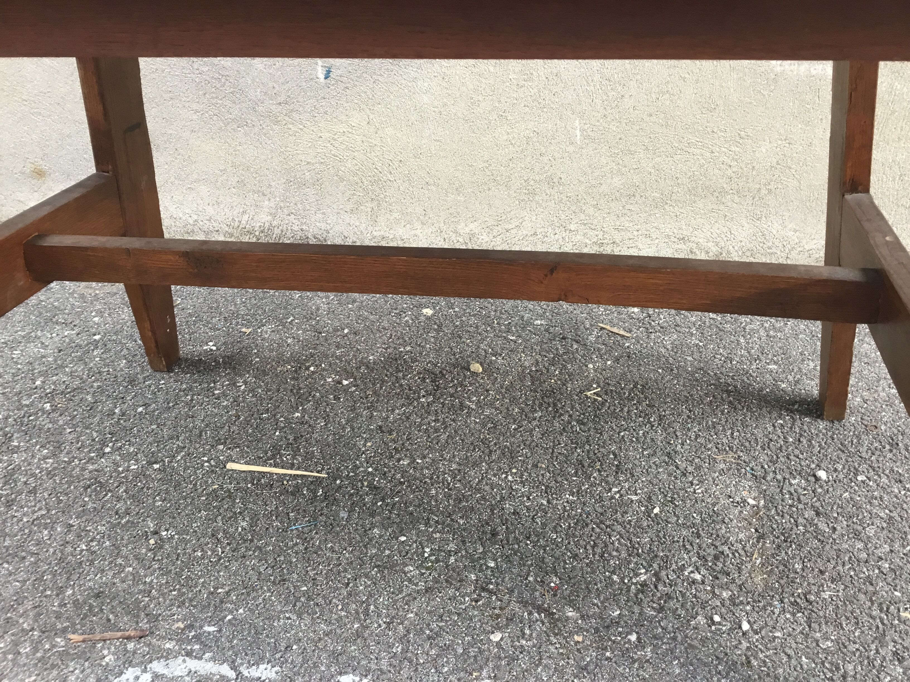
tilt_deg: -30.9
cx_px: 455
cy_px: 341
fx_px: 815
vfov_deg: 45.4
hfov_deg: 58.4
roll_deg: +0.7
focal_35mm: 31
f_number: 2.4
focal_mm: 3.3
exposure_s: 1/33
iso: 32
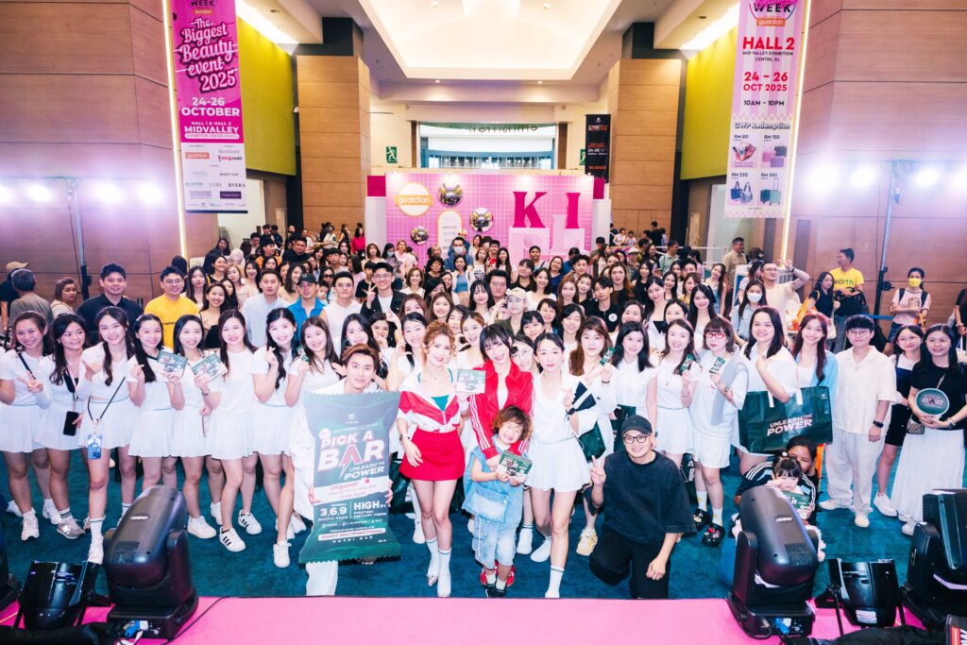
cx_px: 484
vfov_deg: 53.1
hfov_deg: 73.7
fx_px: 645
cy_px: 322
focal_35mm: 24
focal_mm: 24
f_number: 4
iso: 1600
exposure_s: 1/160
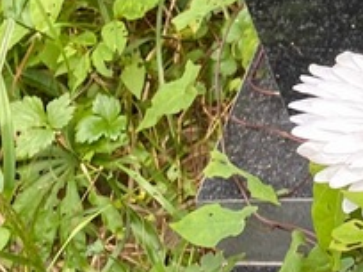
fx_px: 1070
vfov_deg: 12.8
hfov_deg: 17.1
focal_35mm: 102
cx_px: 566
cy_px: -252
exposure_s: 1/122
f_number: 1.8
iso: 50
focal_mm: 4.25
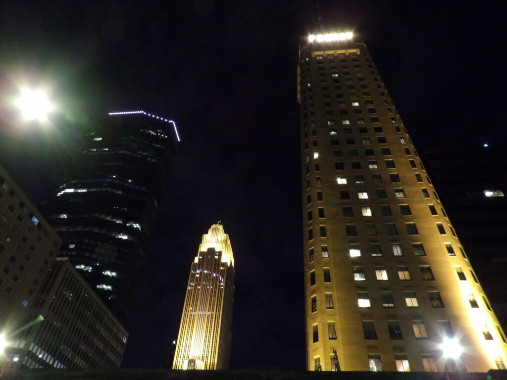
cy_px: 190
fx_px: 352
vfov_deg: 56.8
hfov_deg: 71.6
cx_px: 254
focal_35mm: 24
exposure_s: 1/7
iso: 800
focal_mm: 4.3
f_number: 3.2
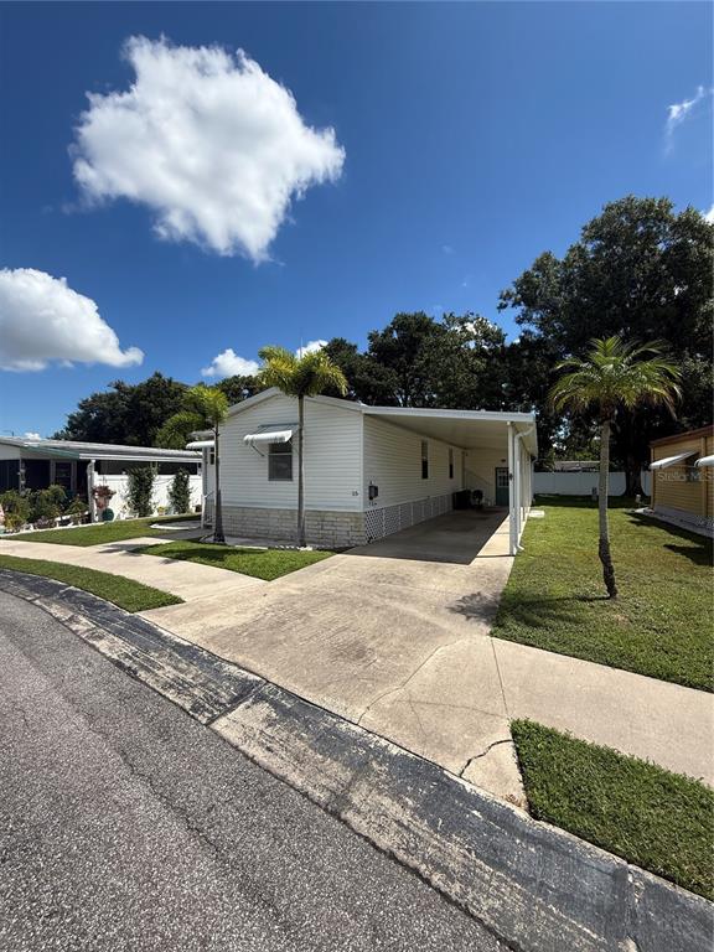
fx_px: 385
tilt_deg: +1.9
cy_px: 476
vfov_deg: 102.1
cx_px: 357
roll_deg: +0.1
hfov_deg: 85.7
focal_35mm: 14
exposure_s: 1/2841
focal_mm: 2.22
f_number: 2.2
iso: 50
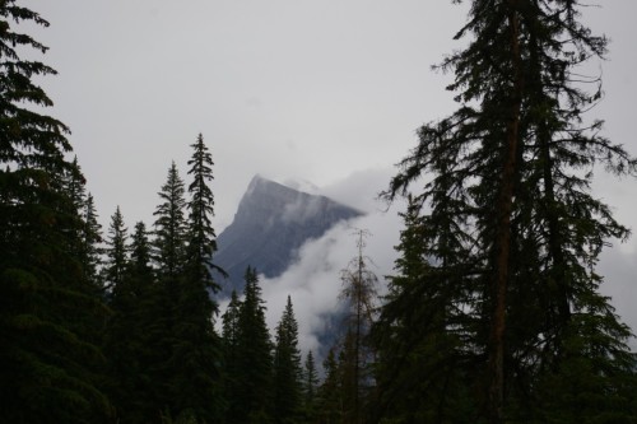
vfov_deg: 16.5
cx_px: 318
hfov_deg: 24.6
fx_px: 1459
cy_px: 212
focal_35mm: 82
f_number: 8
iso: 200
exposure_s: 1/250
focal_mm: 55
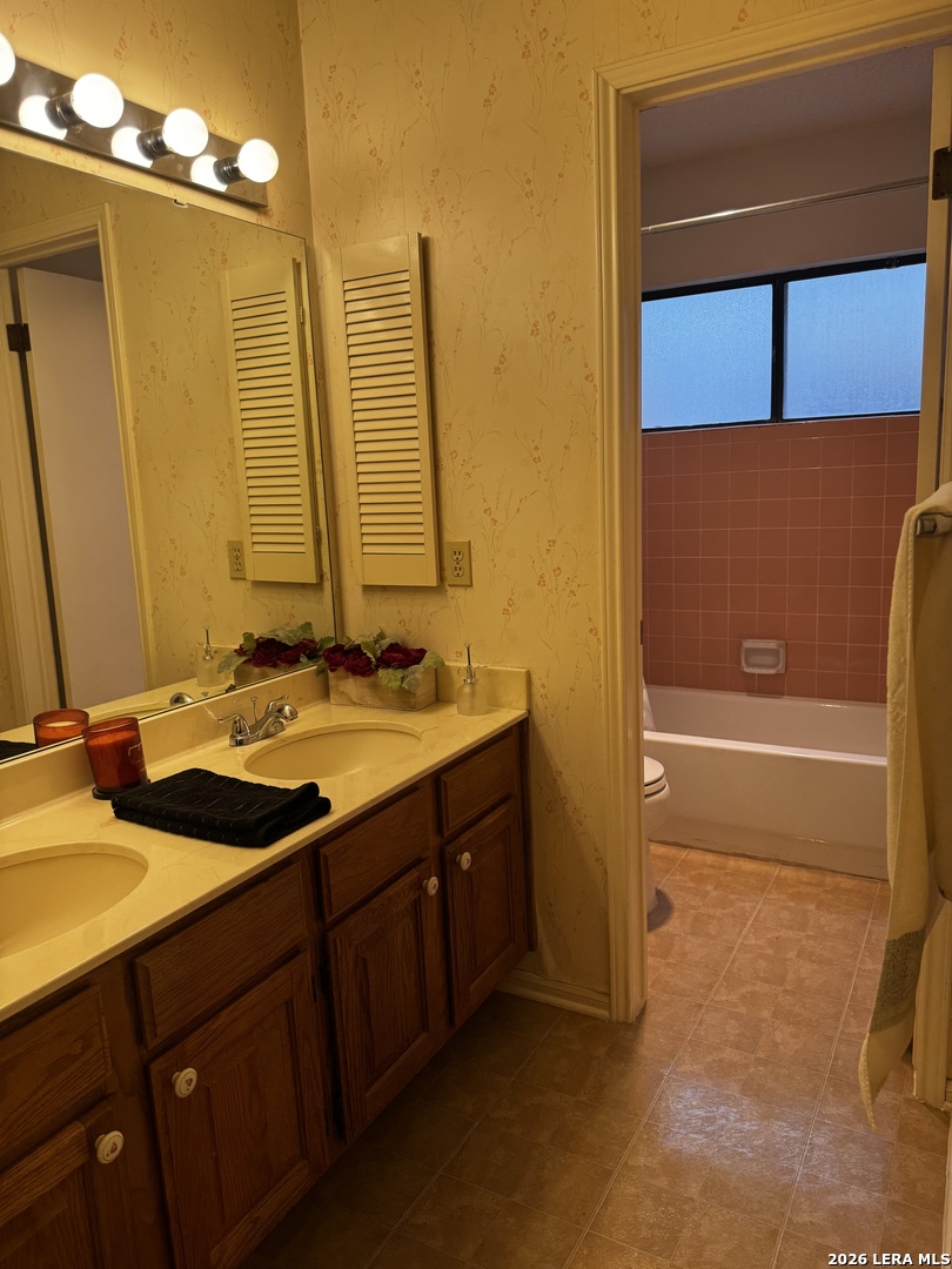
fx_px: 880
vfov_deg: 71.6
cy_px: 634
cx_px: 476
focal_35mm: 24
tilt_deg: -11.0
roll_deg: +3.0
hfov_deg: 56.8
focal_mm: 6.76
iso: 80
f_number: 1.78
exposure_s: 1/120
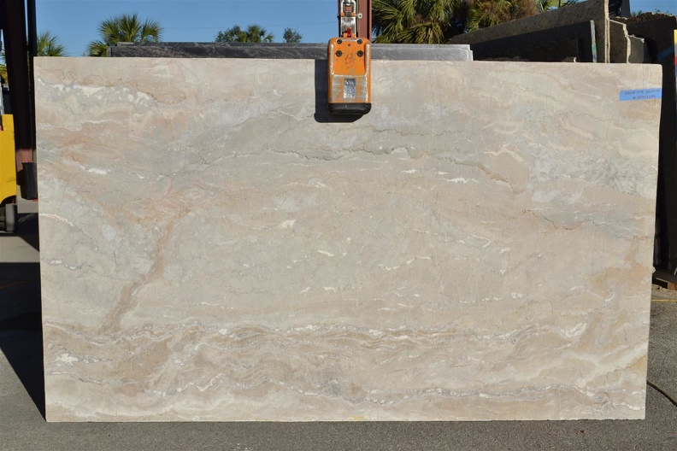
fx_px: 818
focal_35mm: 44
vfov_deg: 30.8
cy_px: 226
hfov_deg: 45.0
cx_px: 338
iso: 200
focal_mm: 29
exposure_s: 1/500
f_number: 11
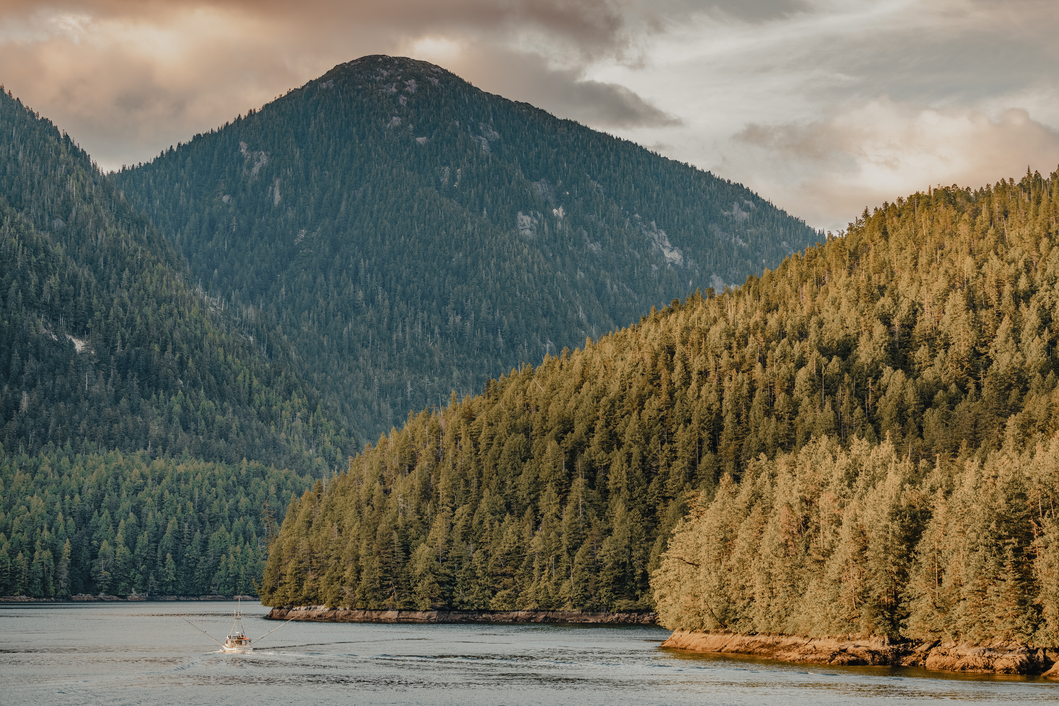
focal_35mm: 100
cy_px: 353
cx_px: 530
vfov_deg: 13.7
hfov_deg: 20.4
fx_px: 2942
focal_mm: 100
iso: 500
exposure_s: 1/200
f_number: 5.6
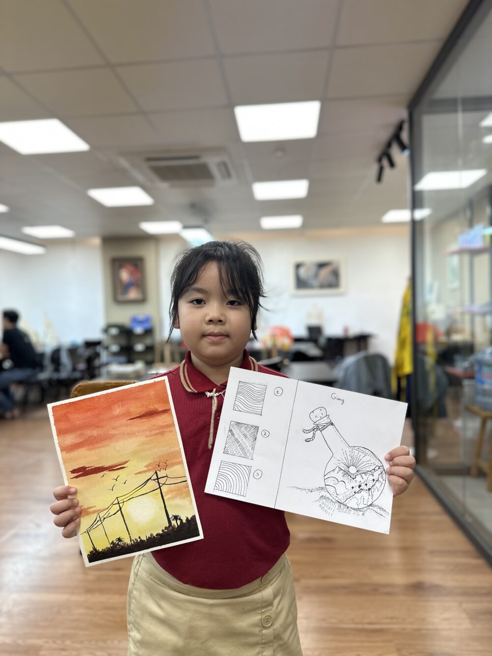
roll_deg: +0.9
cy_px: 328
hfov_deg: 56.8
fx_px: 455
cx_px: 246
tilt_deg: -1.5
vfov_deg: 71.6
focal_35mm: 24
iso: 125
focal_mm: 6.86
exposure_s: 1/121
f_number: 1.78
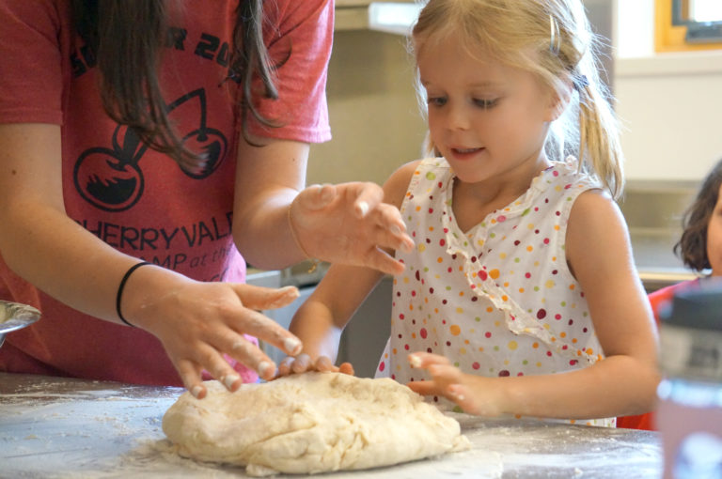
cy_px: 240
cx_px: 361
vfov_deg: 16.5
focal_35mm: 82
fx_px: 1652
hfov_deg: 24.6
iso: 3200
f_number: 4.5
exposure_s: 1/160
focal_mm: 55
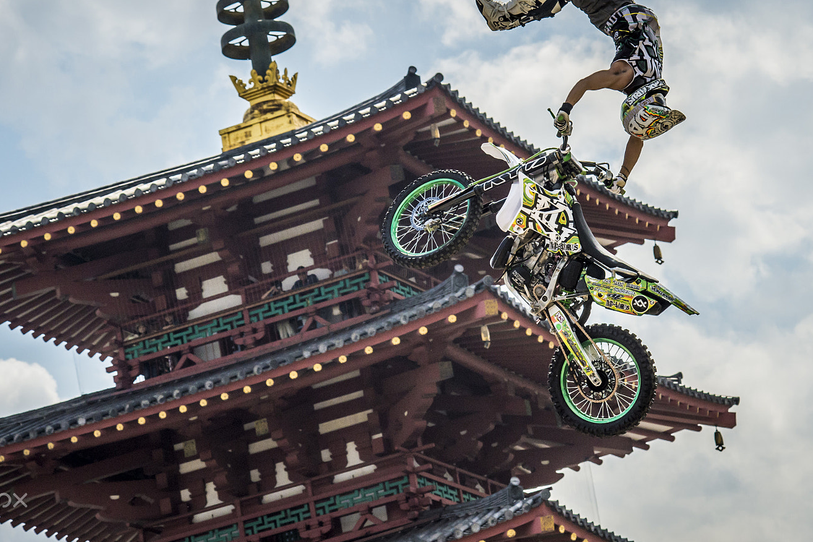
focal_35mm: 146
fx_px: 3297
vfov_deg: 9.4
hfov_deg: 14.1
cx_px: 369
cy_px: 259
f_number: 11
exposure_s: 1/4000
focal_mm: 120
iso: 1600
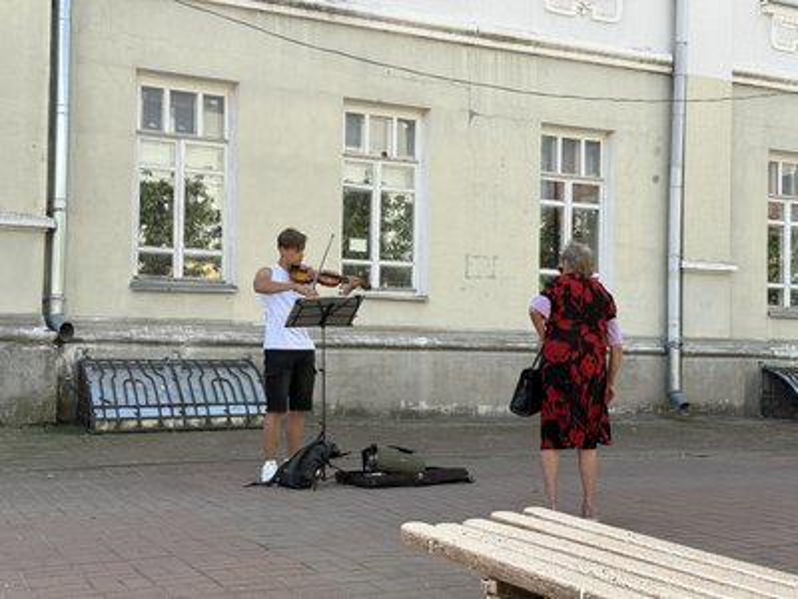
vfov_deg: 30.3
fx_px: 1107
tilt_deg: +3.3
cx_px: 399
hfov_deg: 39.7
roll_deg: -0.9
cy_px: 300
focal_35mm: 48
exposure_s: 1/1883
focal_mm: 6.76
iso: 80
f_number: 1.78
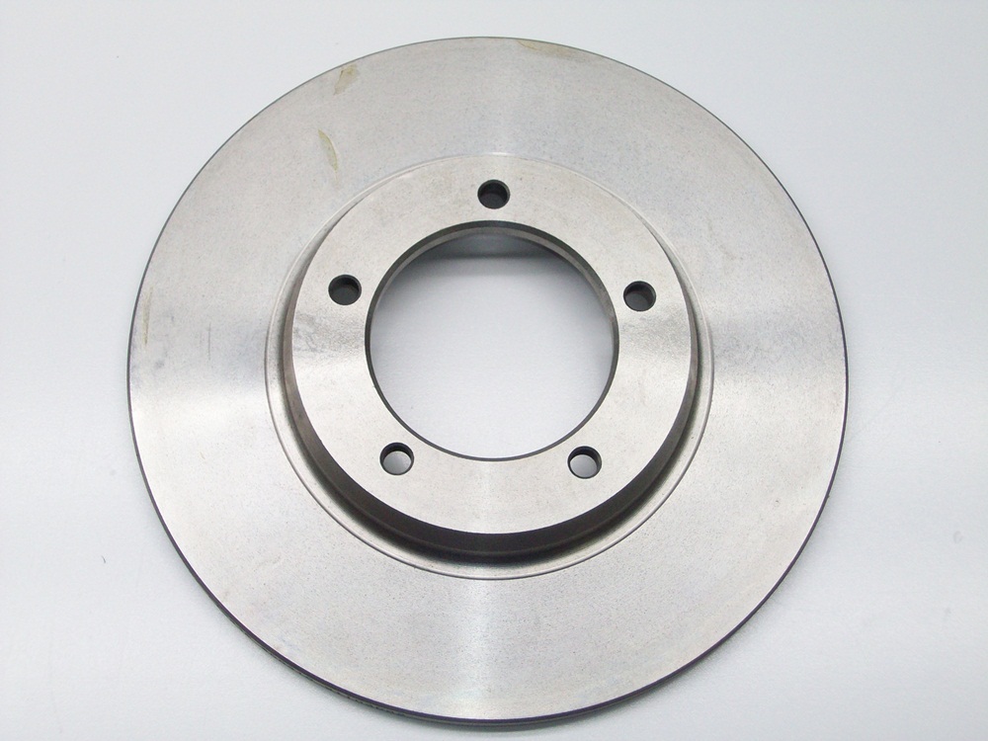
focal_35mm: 66
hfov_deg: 29.4
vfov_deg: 22.3
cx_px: 494
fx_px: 1884
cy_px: 370
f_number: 4.1
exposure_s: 1/138
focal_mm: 11
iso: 160
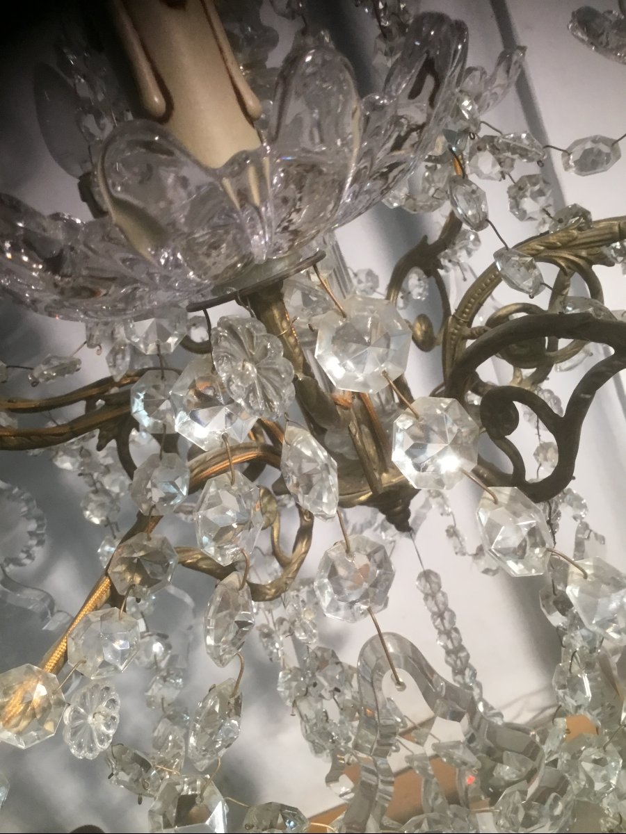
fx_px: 747
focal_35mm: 31
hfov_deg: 45.4
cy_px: 417
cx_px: 313
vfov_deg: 58.4
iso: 125
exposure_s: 1/33
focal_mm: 3.3
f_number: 2.4
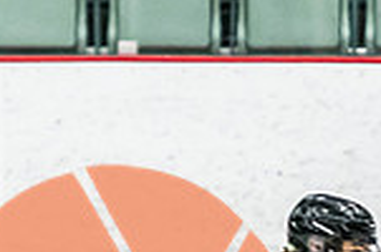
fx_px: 9558
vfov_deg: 1.5
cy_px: 413
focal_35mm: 905
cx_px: 754
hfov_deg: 2.3
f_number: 2.8
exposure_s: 1/640
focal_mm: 135
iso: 2000
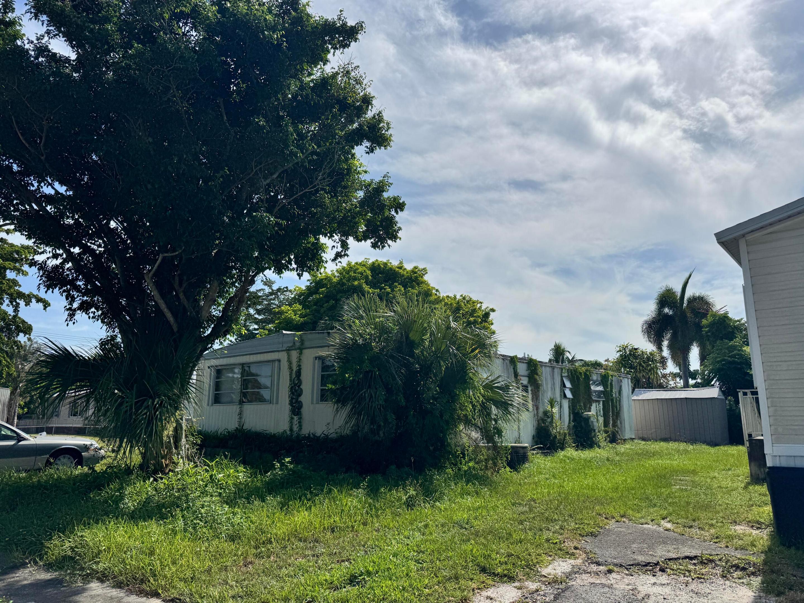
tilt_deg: +12.3
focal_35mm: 24
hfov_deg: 71.6
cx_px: 402
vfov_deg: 56.8
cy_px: 302
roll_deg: +0.9
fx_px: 557
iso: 80
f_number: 1.78
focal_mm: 6.76
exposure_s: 1/12346
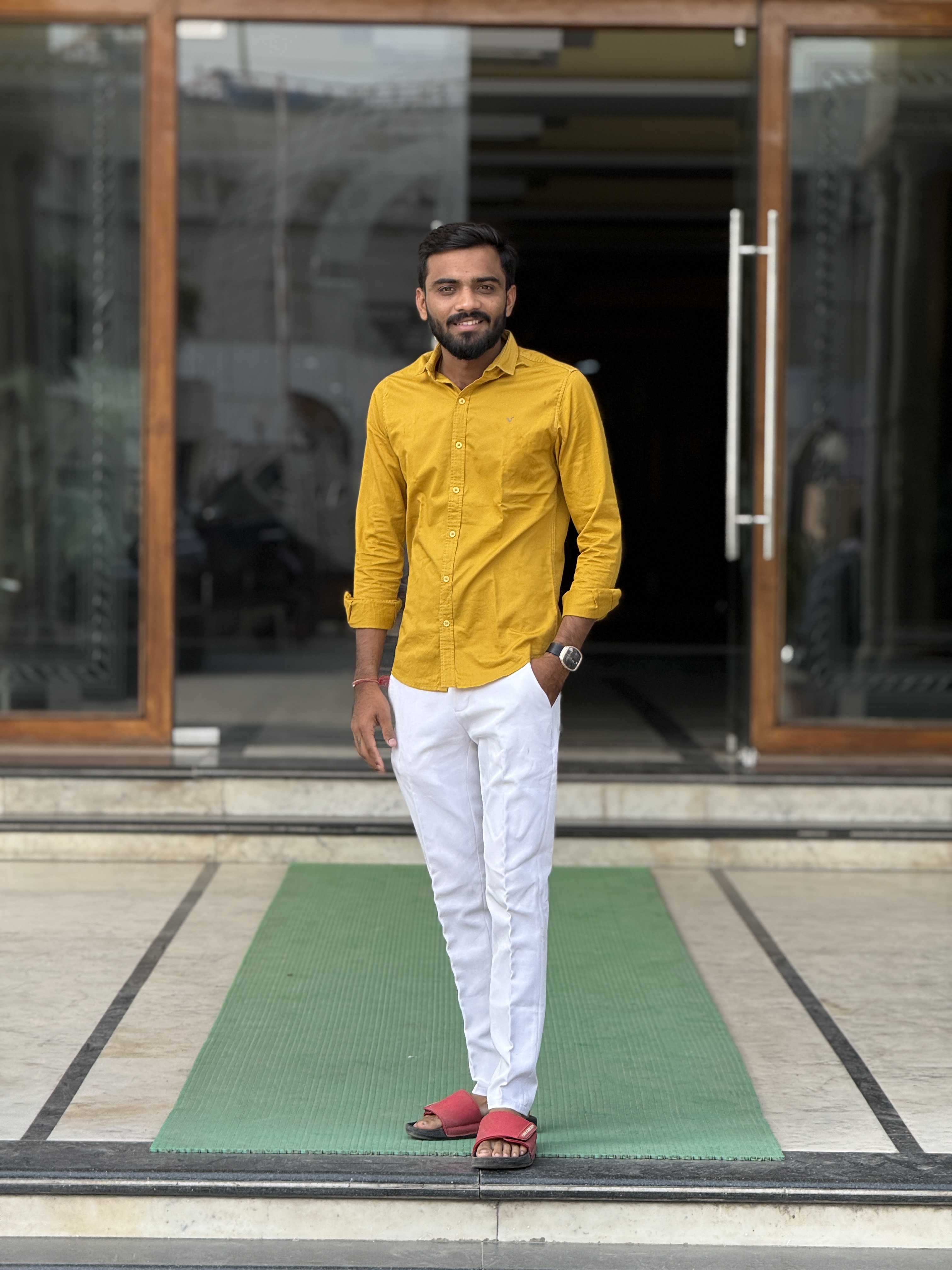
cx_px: 476
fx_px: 4400
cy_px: 635
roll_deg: -0.3
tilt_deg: -2.3
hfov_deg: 12.3
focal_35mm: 120
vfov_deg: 16.4
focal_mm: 15.66
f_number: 2.8
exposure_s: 1/464
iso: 50
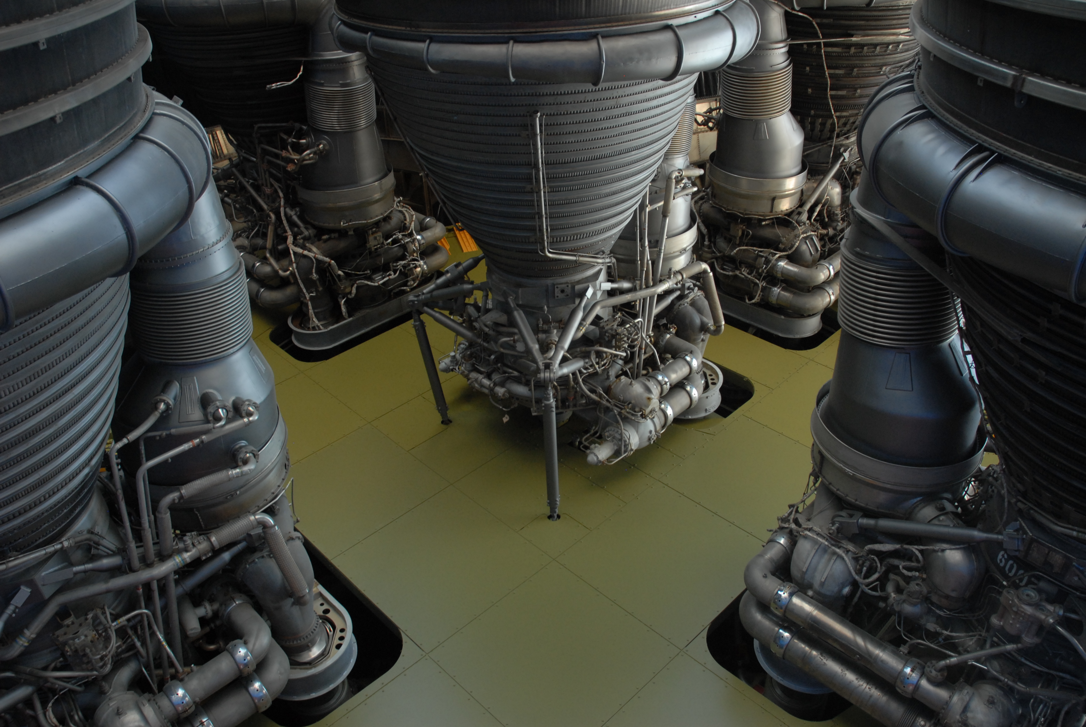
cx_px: 543
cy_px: 364
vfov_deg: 48.0
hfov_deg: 67.3
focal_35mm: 27
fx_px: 815
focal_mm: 18
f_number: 7.1
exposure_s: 1/30
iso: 400
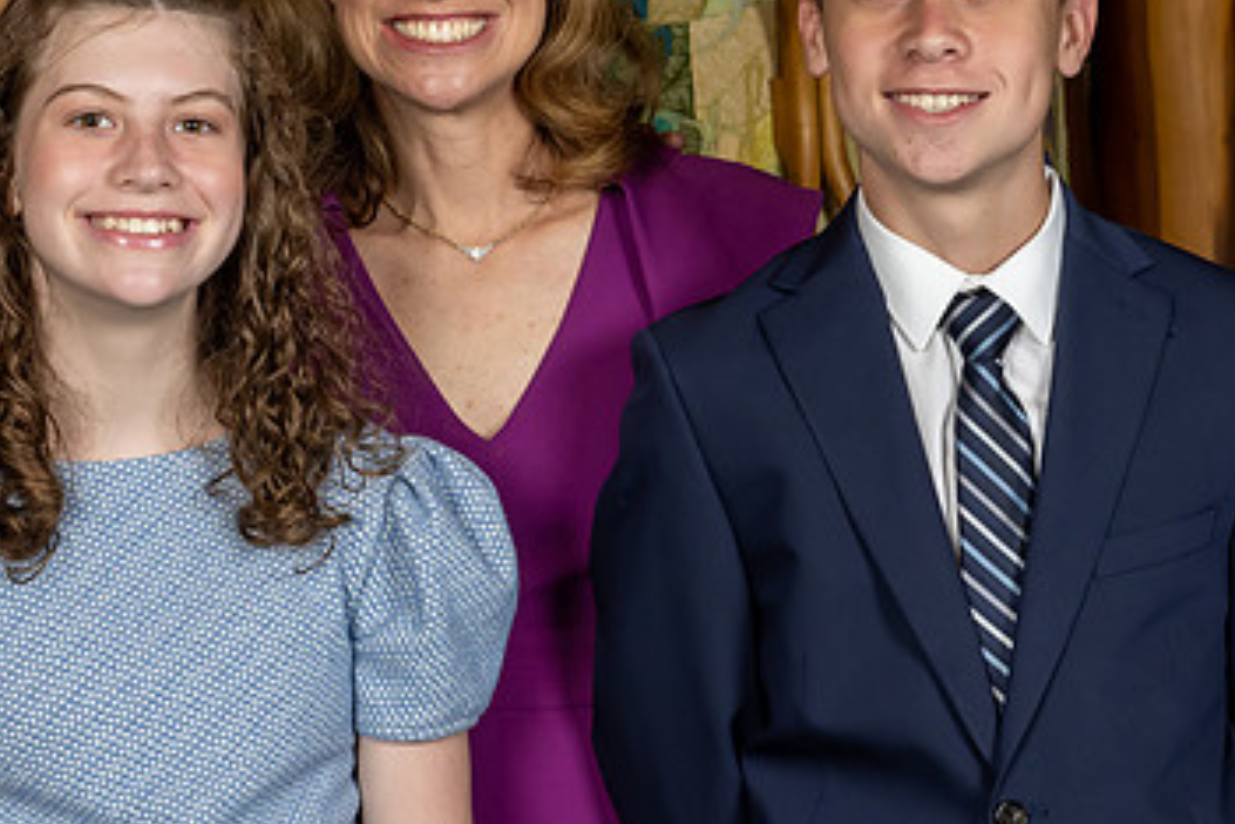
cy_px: 143
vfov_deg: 10.1
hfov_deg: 15.1
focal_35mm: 135
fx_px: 4631
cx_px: 218
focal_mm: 48
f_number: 8
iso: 640
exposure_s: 1/200
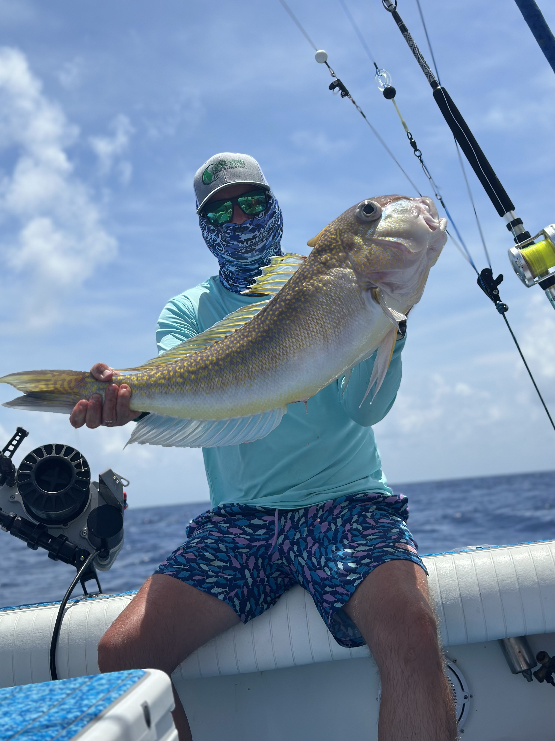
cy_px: 366
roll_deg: +3.8
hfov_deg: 29.7
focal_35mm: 49
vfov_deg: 38.9
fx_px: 1048
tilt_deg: +7.9
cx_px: 279
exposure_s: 1/7634
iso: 100
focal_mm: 6.86
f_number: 1.78
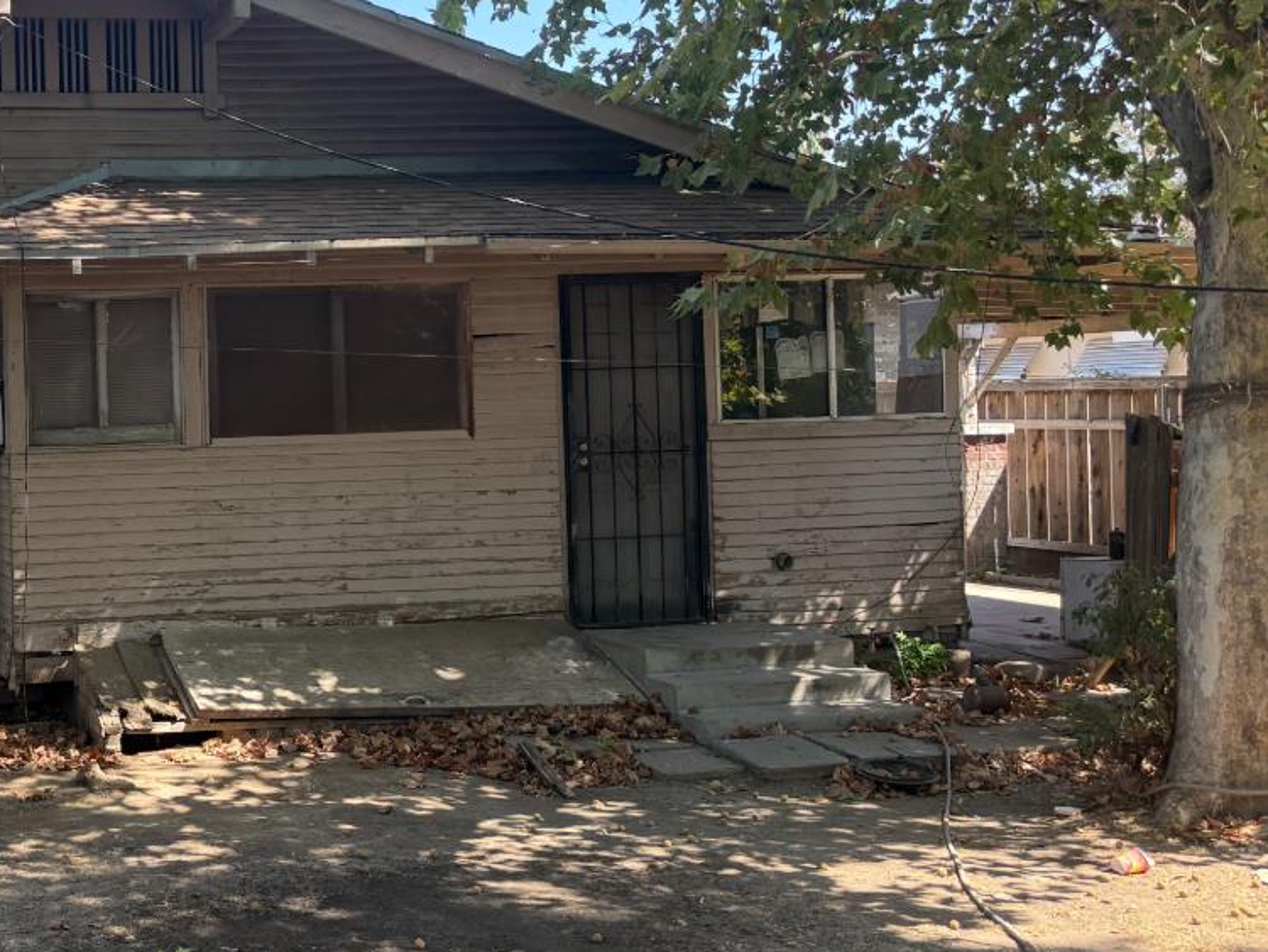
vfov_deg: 30.2
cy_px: 410
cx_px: 68
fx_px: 1759
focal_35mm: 48
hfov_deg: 36.5
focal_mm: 6.76
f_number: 1.78
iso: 100
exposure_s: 1/602
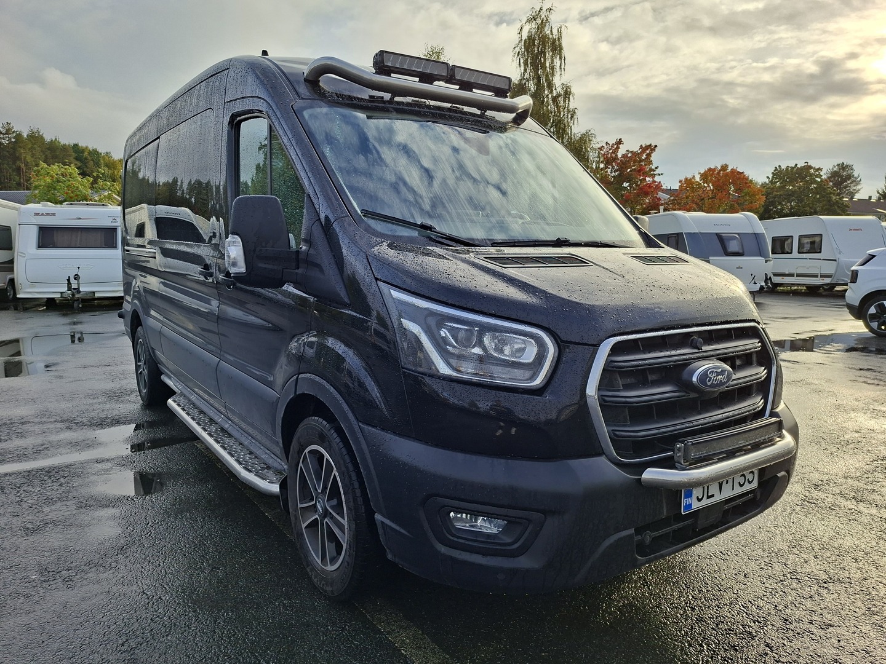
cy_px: 332
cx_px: 443
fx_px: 589
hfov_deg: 73.9
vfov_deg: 58.9
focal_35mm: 23
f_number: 1.8
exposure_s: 1/868
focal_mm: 5.54
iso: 50
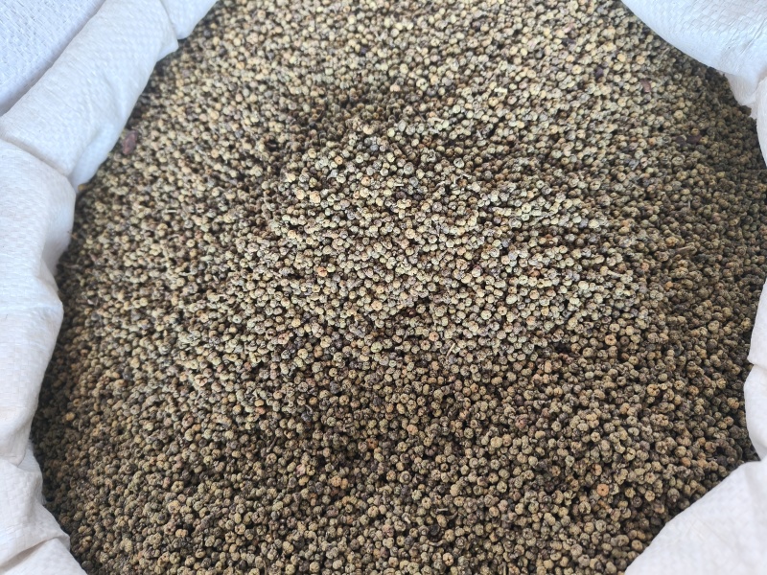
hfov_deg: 71.6
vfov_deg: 56.8
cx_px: 384
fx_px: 532
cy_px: 288
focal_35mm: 24
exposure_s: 1/50
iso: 200
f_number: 1.8
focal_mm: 5.59
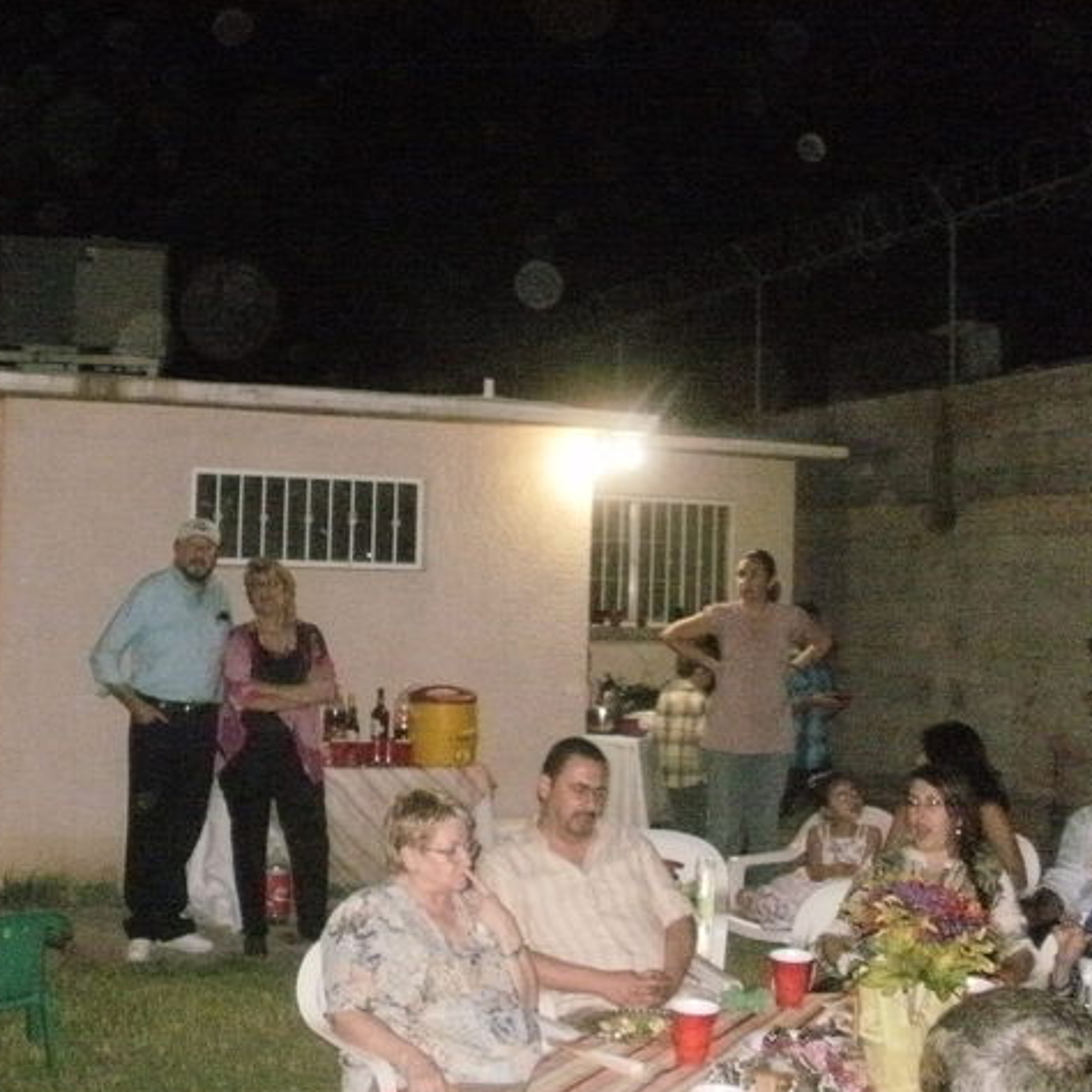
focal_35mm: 43
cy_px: 548
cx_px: 371
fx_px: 1535
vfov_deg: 39.2
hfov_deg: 38.8
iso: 800
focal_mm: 6.3
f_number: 3.5
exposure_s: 1/30
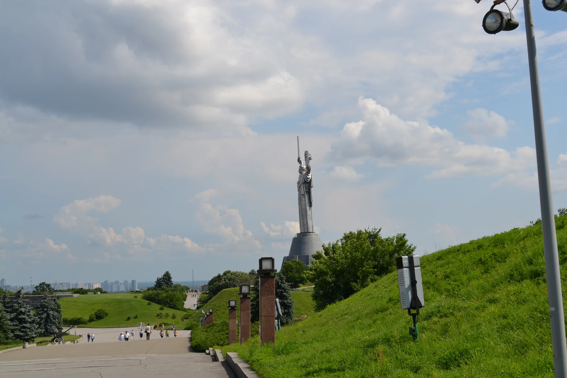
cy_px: 189
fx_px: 756
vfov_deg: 28.1
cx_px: 284
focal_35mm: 48
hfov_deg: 41.1
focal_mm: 32
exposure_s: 1/320
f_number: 9
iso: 100
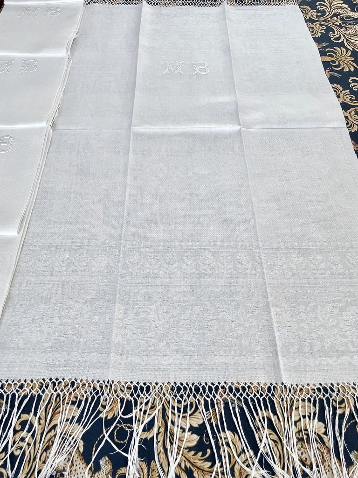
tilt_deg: -57.4
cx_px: 179
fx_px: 359
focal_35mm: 26
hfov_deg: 53.1
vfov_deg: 67.3
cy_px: 239
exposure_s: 1/121
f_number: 1.6
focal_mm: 4.2
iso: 125
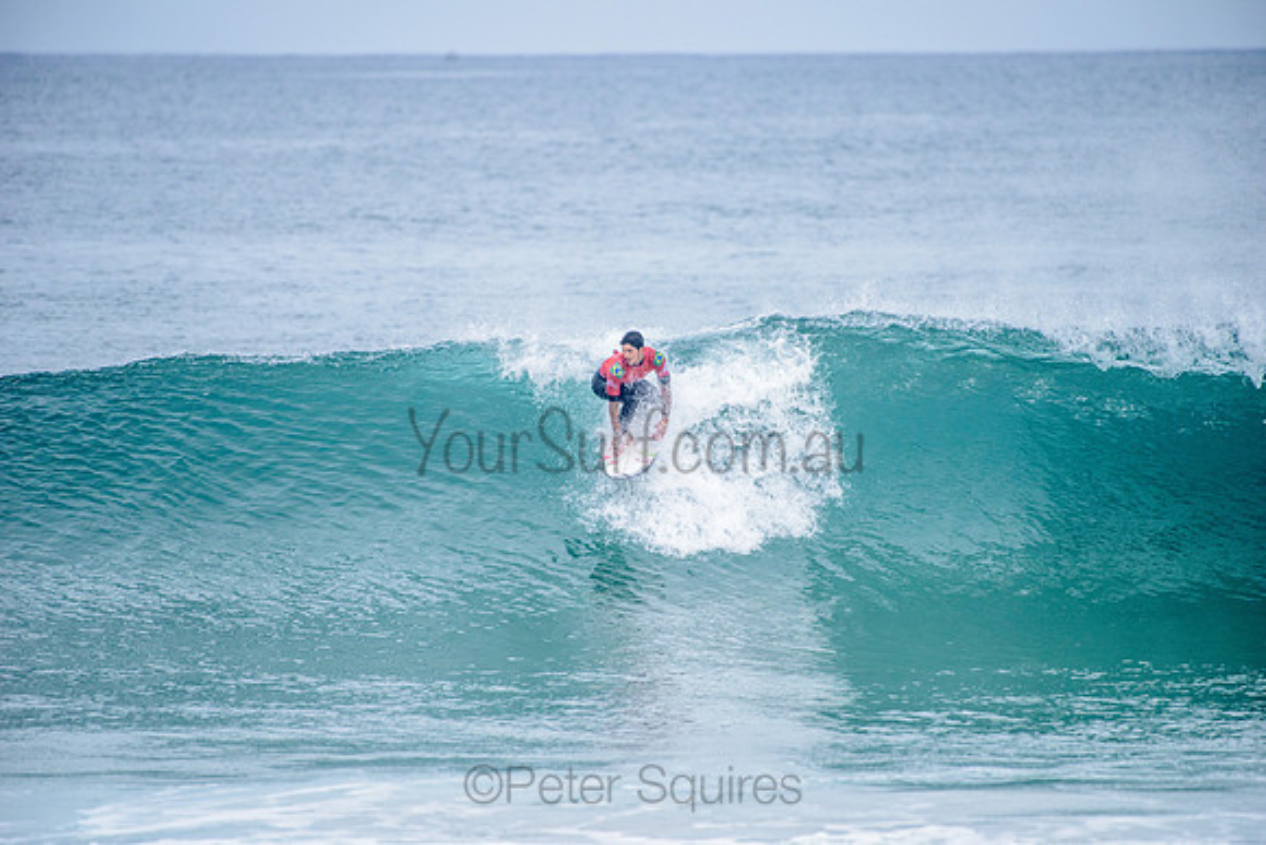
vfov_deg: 2.8
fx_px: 17587
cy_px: 422
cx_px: 633
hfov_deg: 4.1
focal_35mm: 500
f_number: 5.6
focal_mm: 500
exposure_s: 1/2000
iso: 450
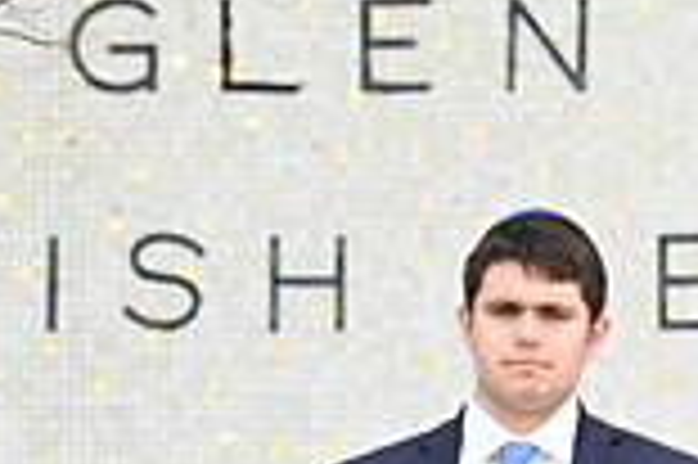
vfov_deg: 4.6
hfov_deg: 7.0
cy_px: 631
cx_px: 500
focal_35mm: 296
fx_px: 5733
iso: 250
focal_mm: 79
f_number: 6.3
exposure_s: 1/200
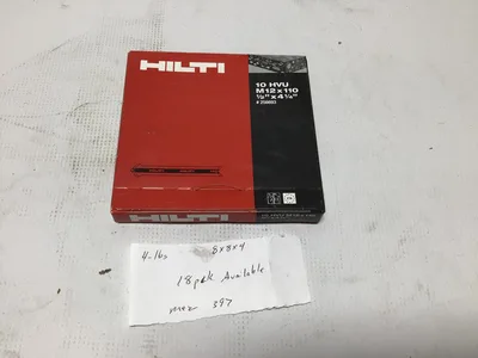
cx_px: 239
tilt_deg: -62.0
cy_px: 179
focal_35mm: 31
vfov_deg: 45.4
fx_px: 428
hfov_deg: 58.4
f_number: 2.4
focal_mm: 3.3
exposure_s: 1/169
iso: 25
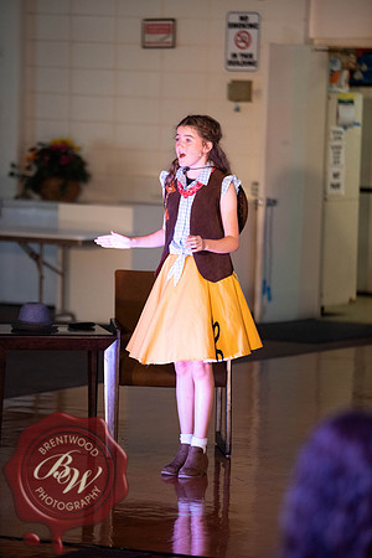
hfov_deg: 6.9
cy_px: 279
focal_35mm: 200
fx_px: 3100
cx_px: 186
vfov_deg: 10.3
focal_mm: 200
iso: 2500
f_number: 2.8
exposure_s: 1/200
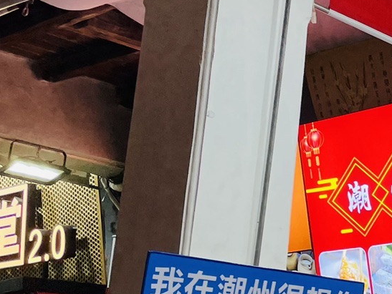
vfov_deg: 15.6
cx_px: 680
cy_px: 194
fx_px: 1077
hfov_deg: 17.3
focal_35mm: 95
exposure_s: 1/109
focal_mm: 4.2
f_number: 1.6
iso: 32
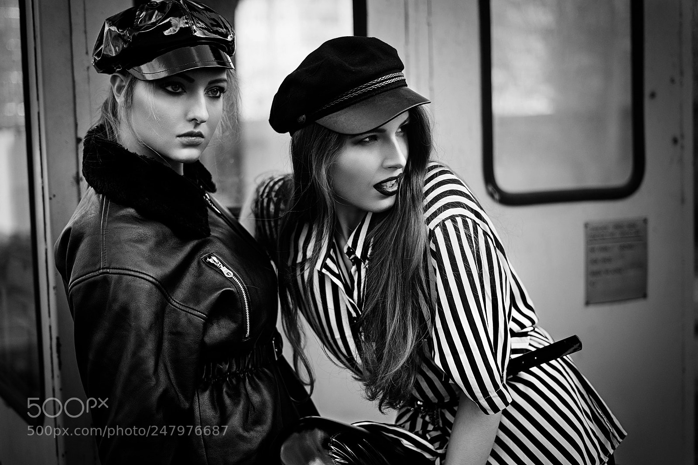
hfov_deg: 39.6
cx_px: 349
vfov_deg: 27.0
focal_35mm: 50
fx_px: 969
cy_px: 232
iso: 100
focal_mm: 50
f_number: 1.8
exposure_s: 1/400
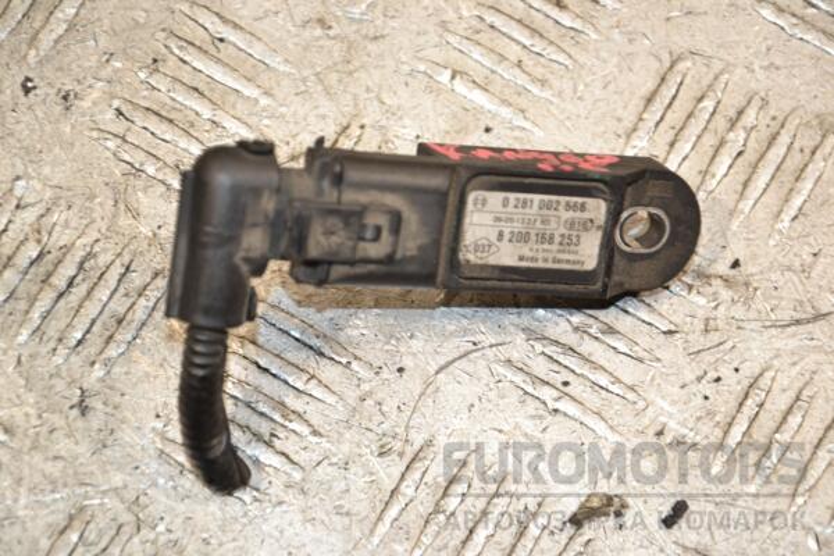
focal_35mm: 138
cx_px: 417
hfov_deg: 14.9
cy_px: 278
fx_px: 3197
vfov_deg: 9.9
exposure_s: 1/160
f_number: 5.6
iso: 800
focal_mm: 92
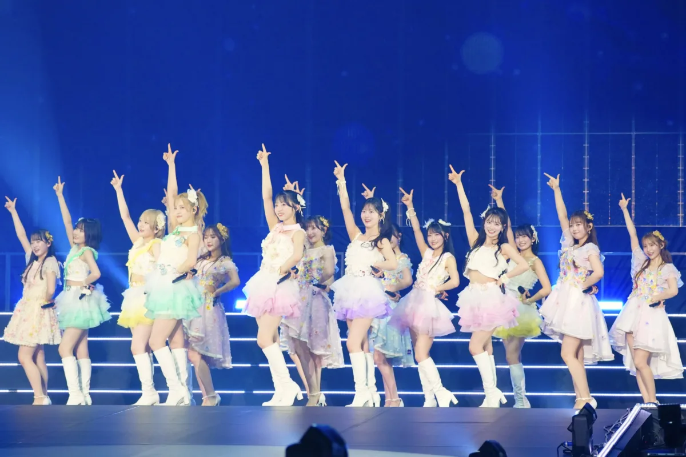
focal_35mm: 150
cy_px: 228
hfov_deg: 13.7
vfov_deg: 9.1
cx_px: 343
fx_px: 2858
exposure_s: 1/800
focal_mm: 100
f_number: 5.6
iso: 2000
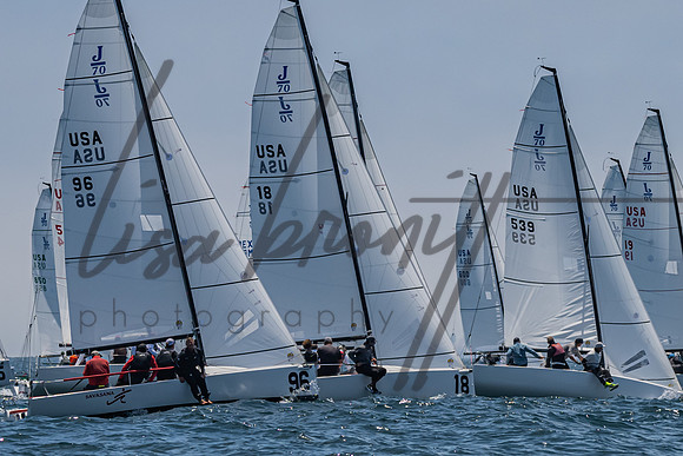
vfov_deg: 3.7
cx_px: 608
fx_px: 7042
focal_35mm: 371
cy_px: 261
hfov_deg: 5.5
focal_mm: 155
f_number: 6.3
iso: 400
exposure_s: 1/3200
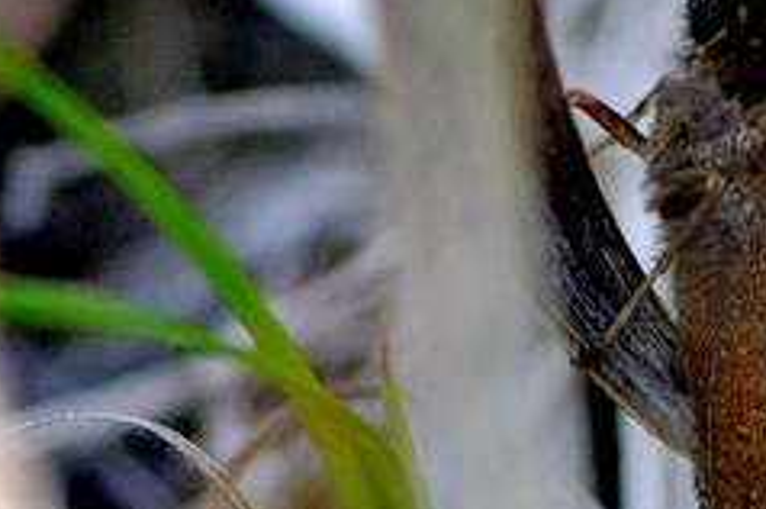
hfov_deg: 3.0
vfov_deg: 2.0
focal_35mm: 686
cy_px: 341
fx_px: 14577
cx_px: 875
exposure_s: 1/800
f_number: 4.5
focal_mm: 170
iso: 800
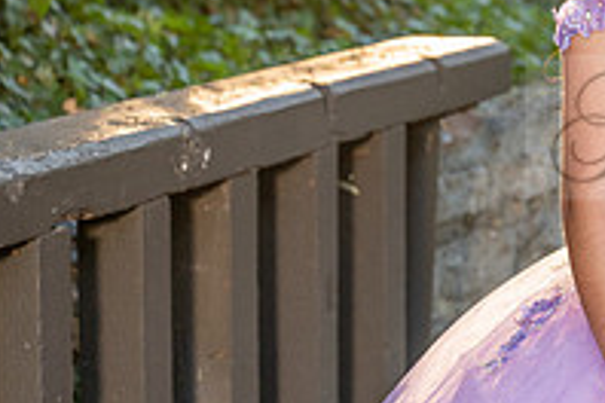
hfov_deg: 9.8
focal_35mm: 205
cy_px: 127
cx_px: 791
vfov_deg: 6.7
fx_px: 3445
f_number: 4
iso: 400
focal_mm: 70
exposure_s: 1/200
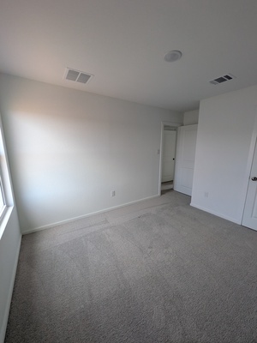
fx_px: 139
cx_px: 128
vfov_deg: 102.1
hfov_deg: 85.7
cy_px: 172
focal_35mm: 14
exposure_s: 1/120
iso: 99
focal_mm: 1.85
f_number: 2.2
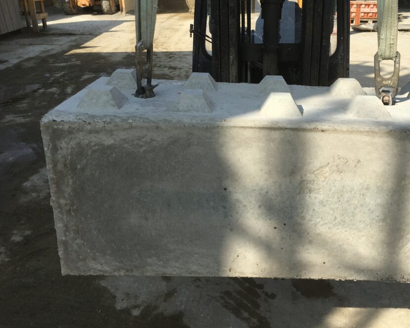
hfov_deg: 51.1
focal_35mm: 35
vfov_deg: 42.2
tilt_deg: -21.9
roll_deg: +1.4
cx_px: 249
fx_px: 425
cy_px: 161
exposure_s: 1/1399
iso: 25
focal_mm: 4.15
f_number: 2.2
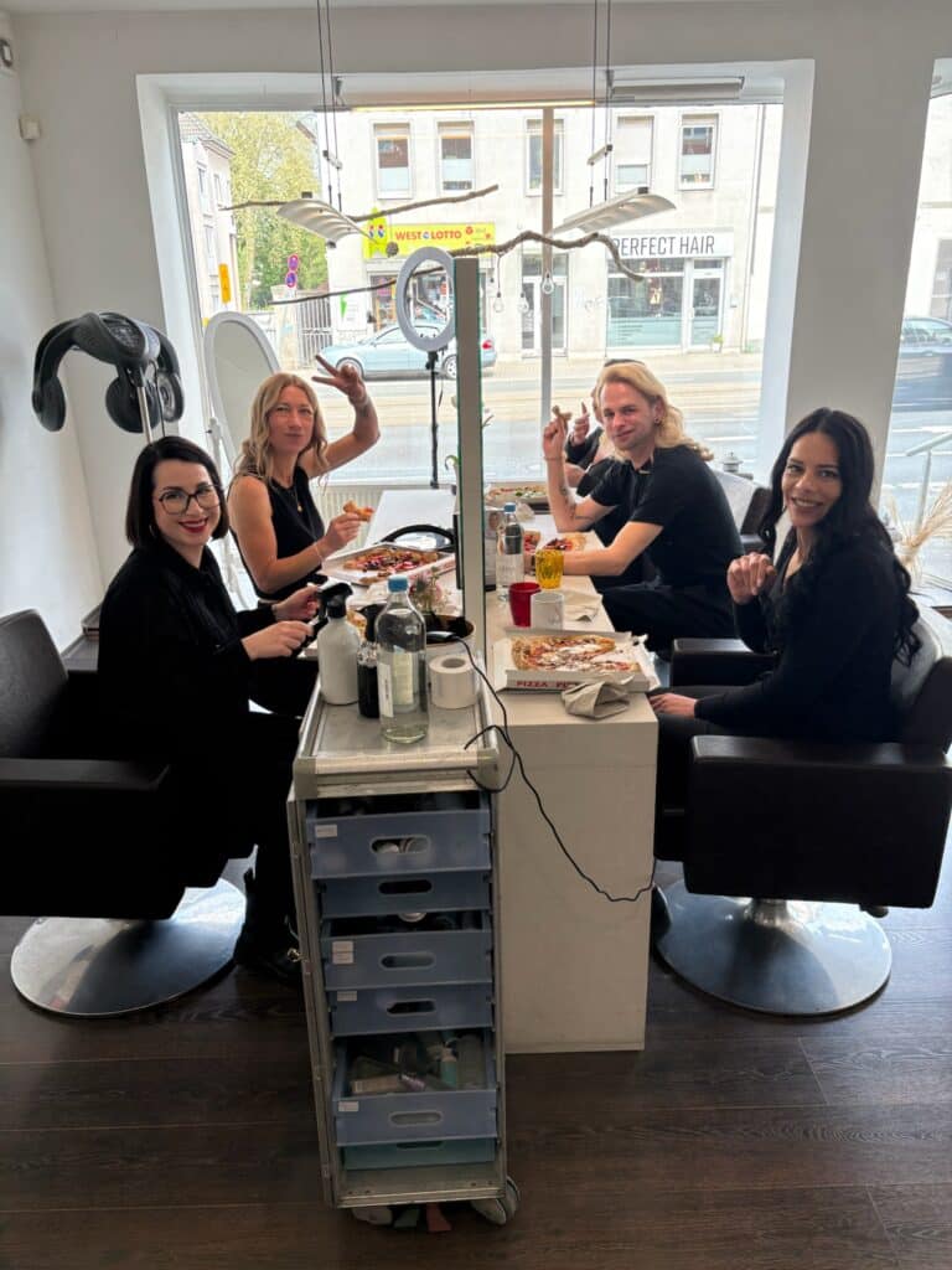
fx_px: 953
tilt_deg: -20.4
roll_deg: +0.3
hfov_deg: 53.1
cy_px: 635
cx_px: 476
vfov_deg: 67.3
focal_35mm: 26
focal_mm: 5.96
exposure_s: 1/242
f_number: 1.6
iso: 80
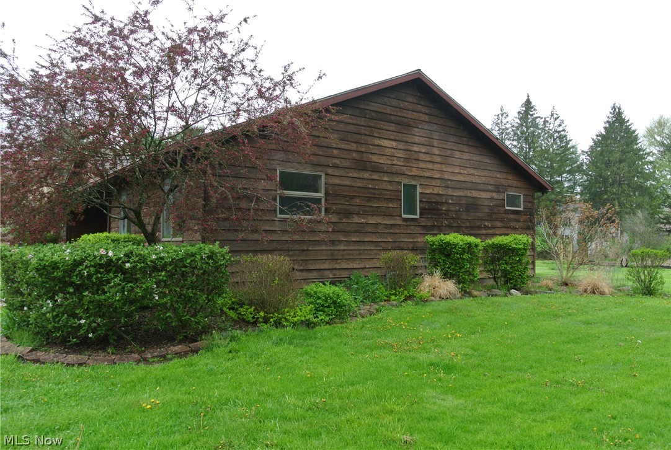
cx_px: 336
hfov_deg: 67.3
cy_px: 225
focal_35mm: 27
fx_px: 504
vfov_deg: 48.1
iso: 100
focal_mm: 10
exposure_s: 1/60
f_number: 3.5
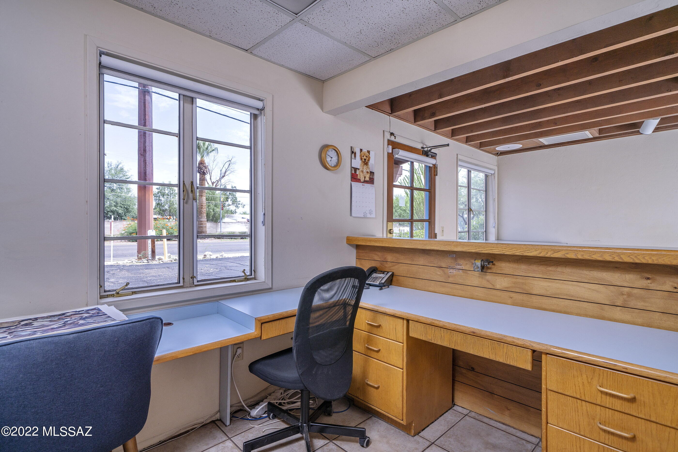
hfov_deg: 93.3
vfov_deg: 70.4
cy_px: 226
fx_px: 320
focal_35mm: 17
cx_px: 339
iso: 200
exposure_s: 1/160
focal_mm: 17
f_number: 7.1
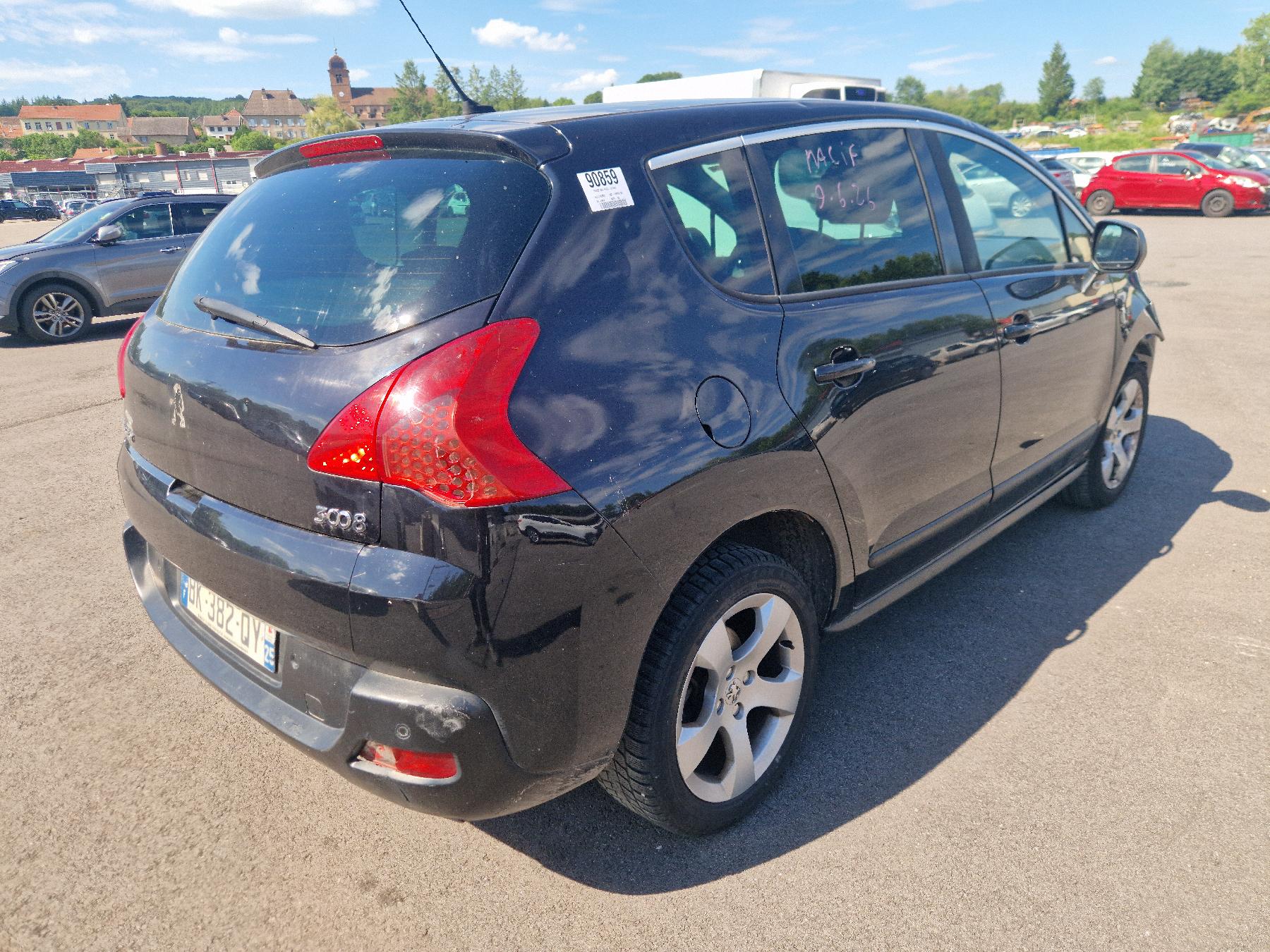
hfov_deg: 73.9
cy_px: 476
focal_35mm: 23
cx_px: 635
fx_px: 844
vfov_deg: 58.9
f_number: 1.8
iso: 50
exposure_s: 1/667
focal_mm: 5.4
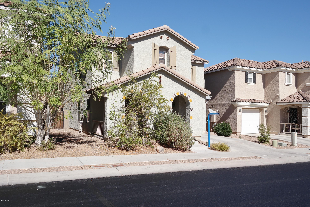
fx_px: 258
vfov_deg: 43.6
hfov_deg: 61.9
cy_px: 104
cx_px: 155
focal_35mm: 30
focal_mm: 20
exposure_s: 1/400
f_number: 7.1
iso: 100
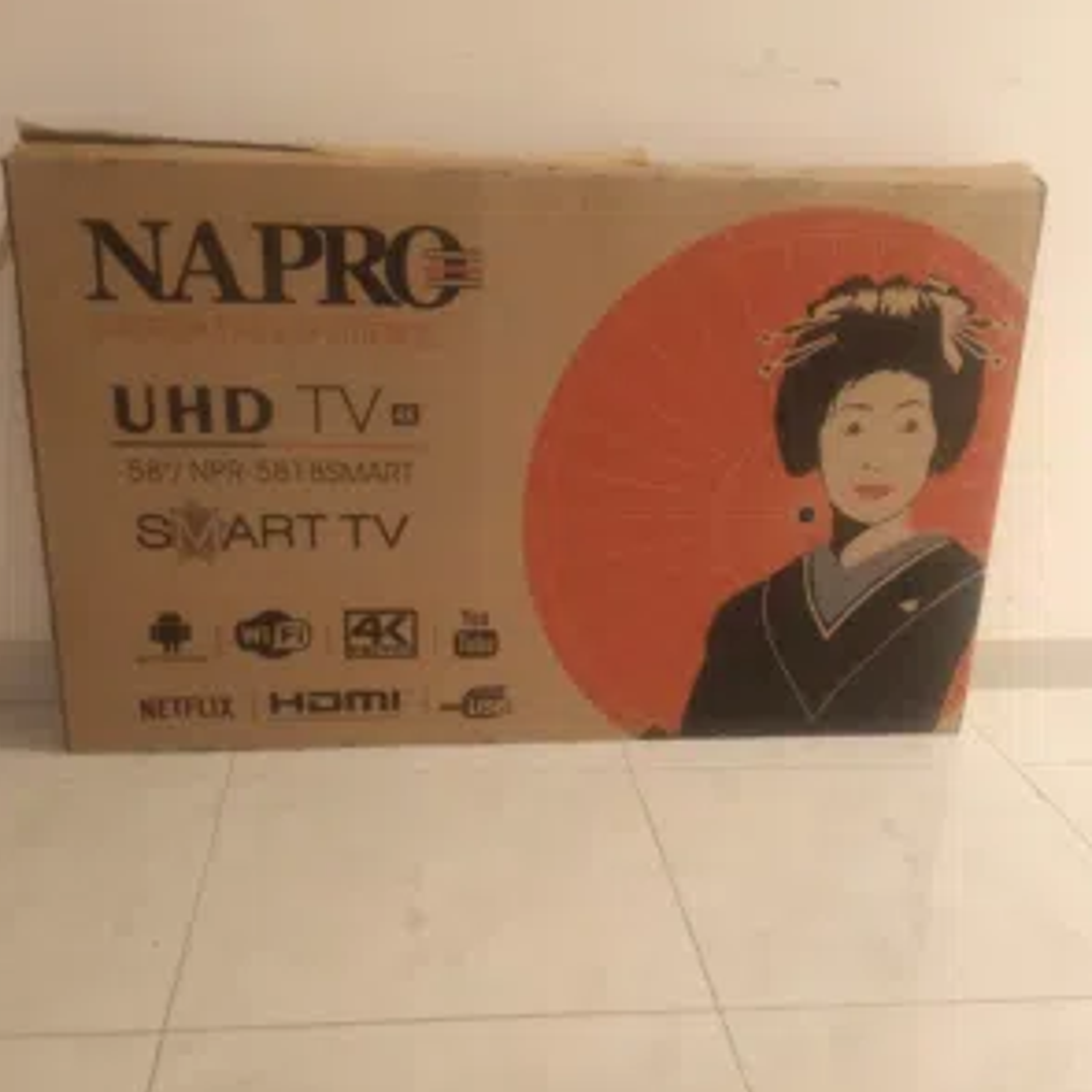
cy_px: 670
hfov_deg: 46.0
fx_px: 1285
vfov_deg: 45.7
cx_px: 540
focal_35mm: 36
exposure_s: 1/24
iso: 1600
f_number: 1.8
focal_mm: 4.84
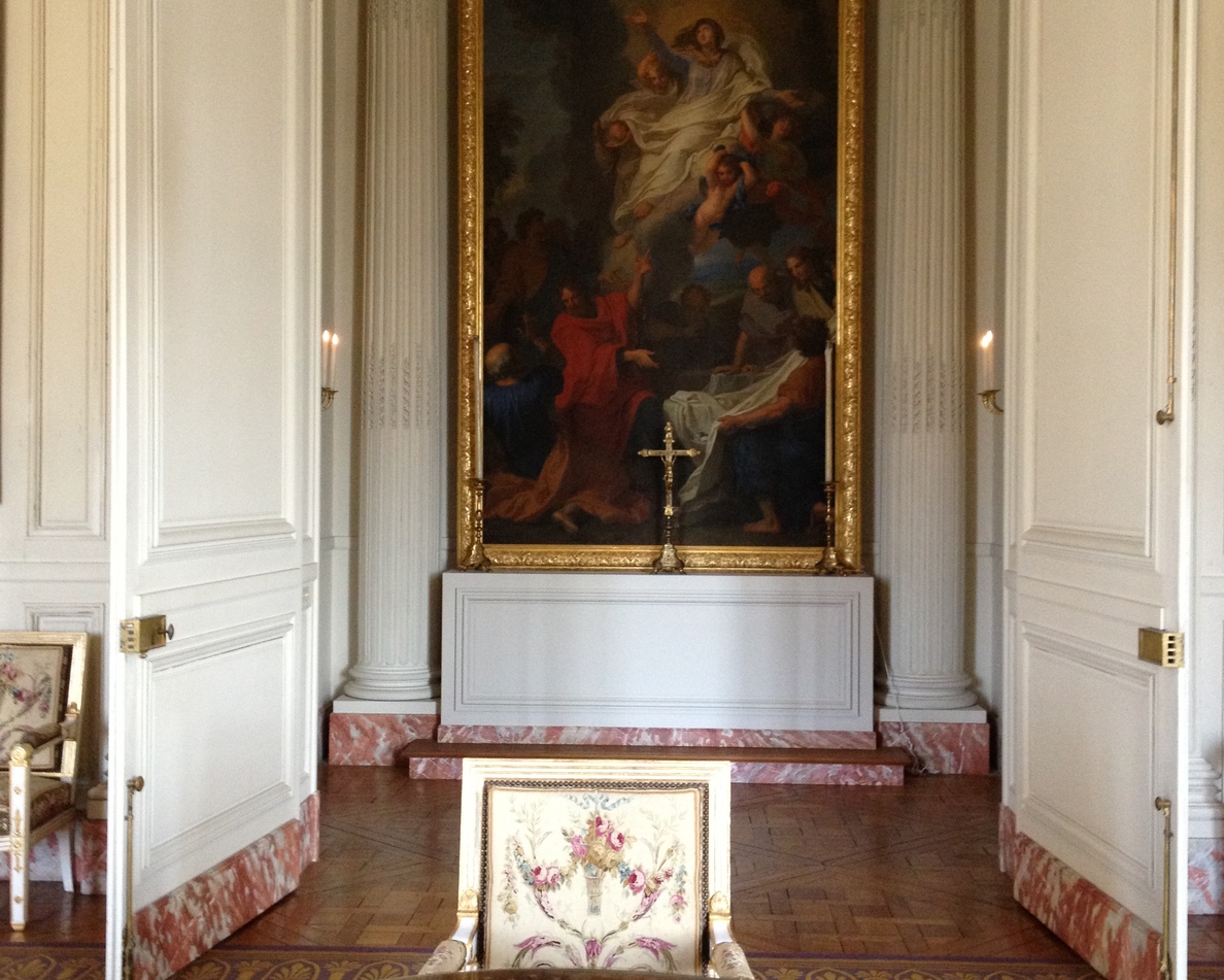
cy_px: 479
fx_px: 1667
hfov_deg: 40.3
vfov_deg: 32.8
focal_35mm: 46
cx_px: 609
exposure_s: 1/20
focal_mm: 4.28
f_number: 2.4
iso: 200
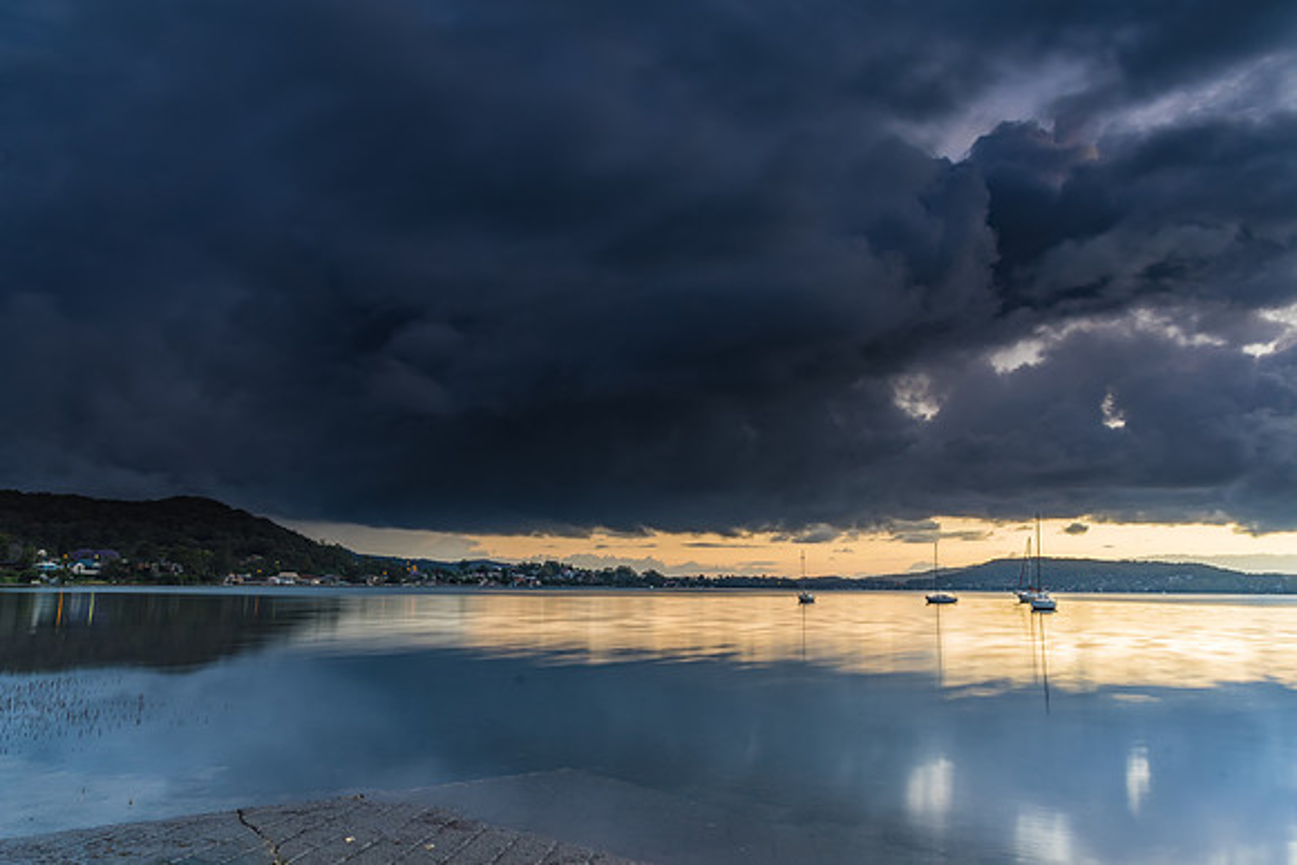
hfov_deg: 71.4
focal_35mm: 25
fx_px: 903
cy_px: 432
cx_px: 648
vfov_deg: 51.2
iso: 50
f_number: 16
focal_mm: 16
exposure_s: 4
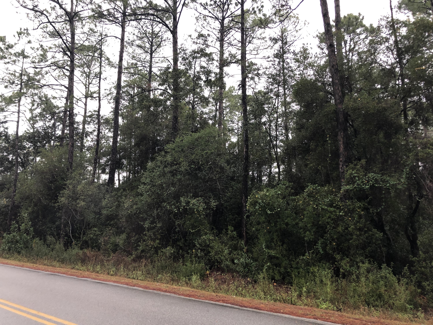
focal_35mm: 28
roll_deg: -1.6
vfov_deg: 49.7
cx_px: 216
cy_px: 162
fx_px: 350
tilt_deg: +10.4
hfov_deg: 63.4
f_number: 1.8
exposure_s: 1/33
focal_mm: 3.99
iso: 40
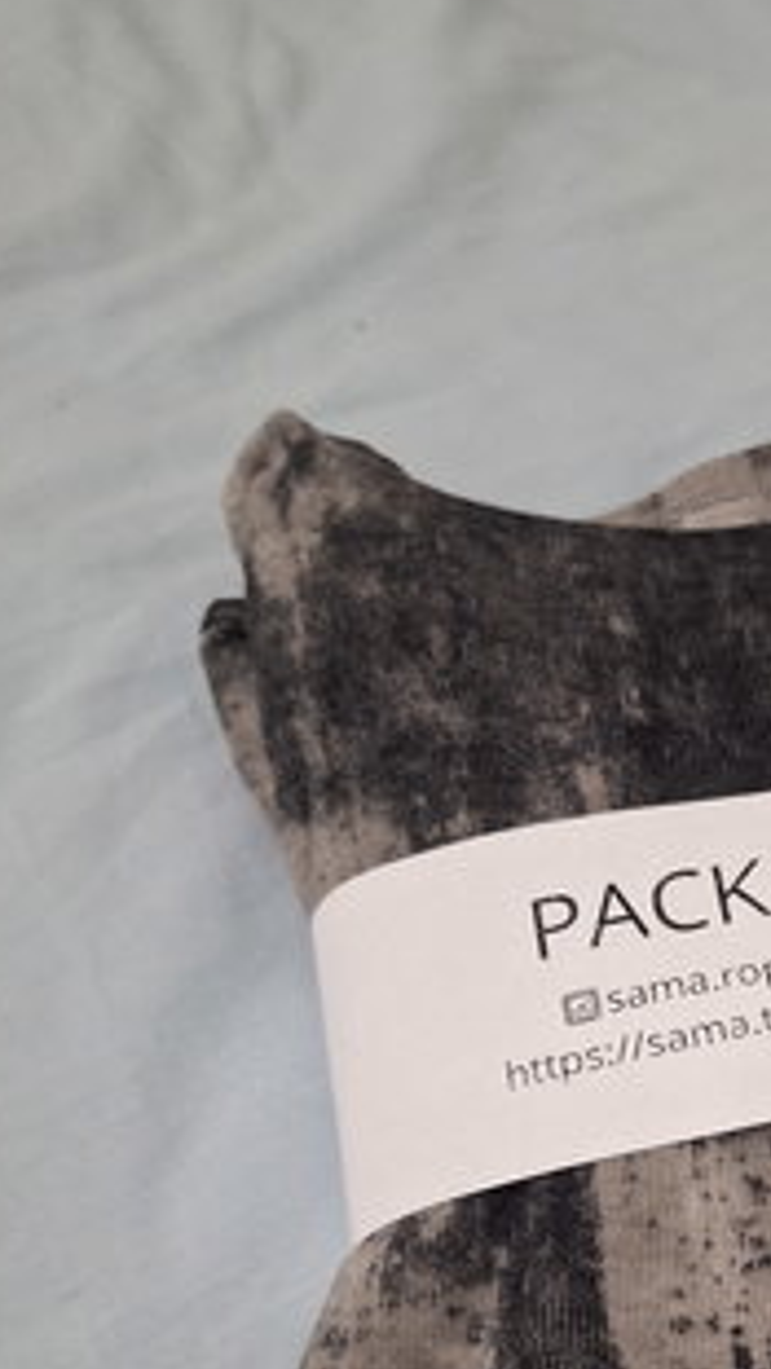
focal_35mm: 43
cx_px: 749
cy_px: 1103
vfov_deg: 44.9
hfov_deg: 26.4
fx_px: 1562
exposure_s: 1/25
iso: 250
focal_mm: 5.54
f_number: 1.8
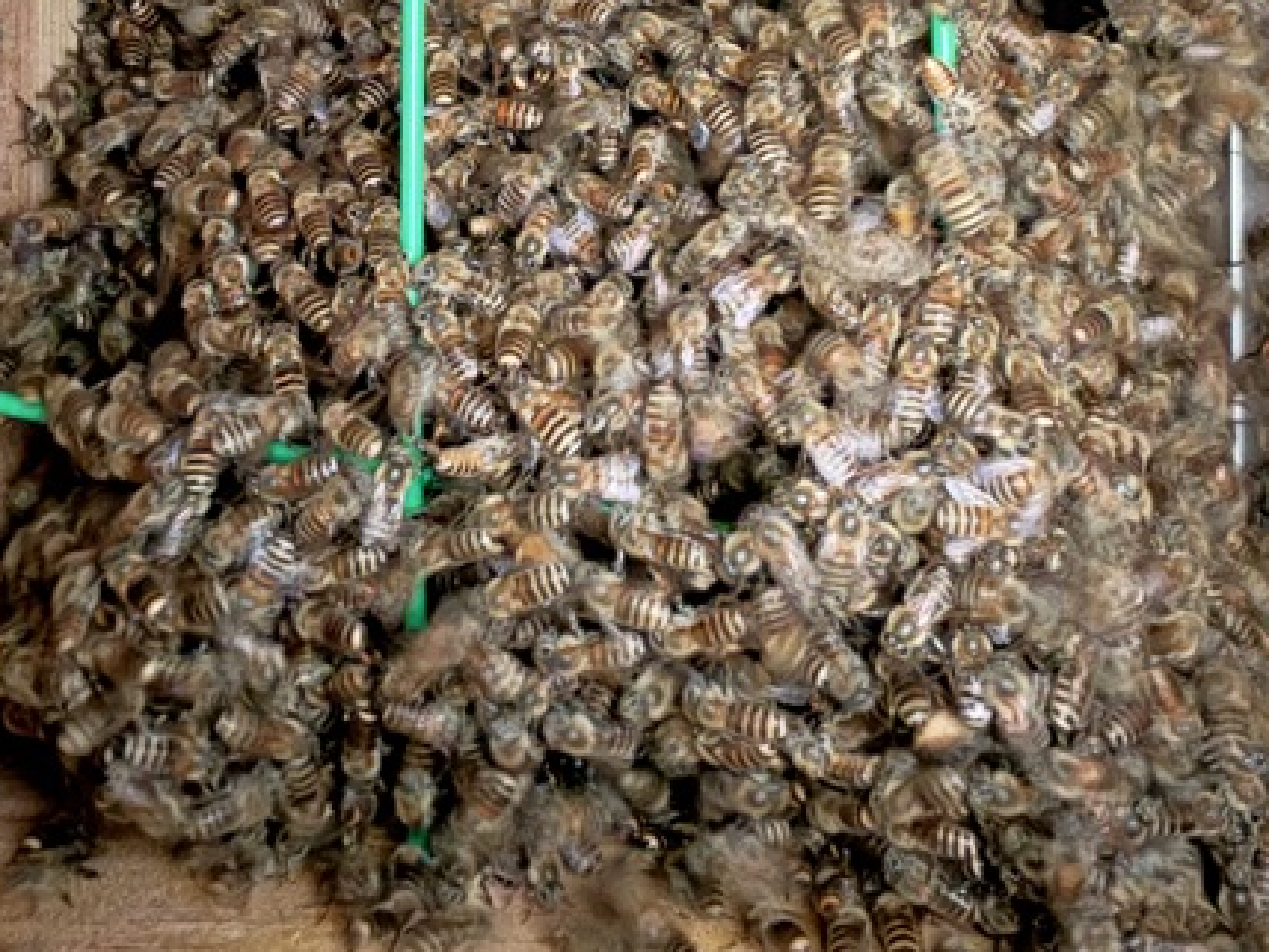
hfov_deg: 43.8
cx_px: 620
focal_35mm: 43
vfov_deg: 31.9
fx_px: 1576
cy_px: 92
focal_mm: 2.69
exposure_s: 1.1
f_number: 1.9
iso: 5000
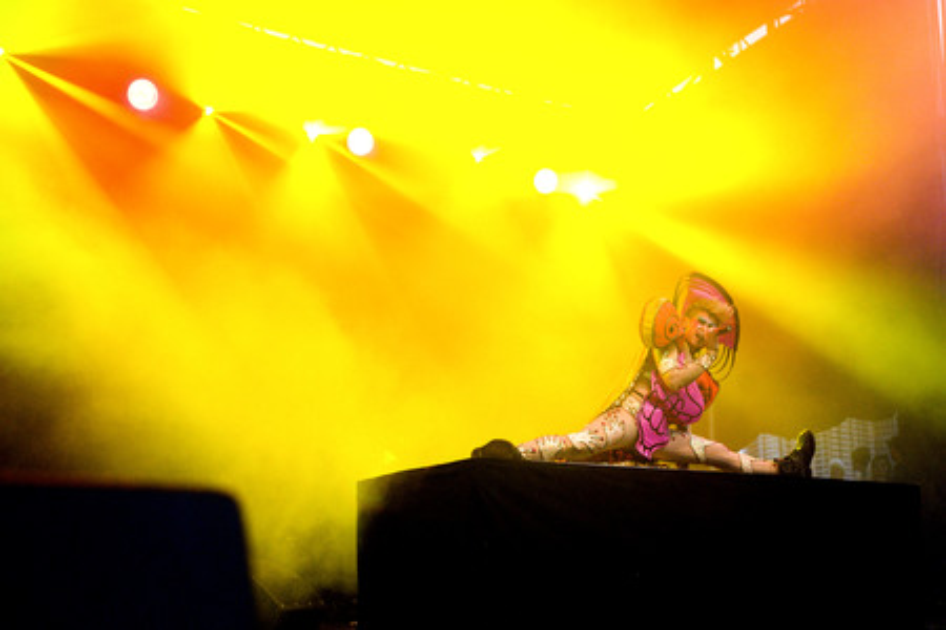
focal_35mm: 35
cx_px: 473
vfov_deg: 37.9
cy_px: 315
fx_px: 920
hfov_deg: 54.4
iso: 1600
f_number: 3.2
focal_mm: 35
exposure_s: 1/400
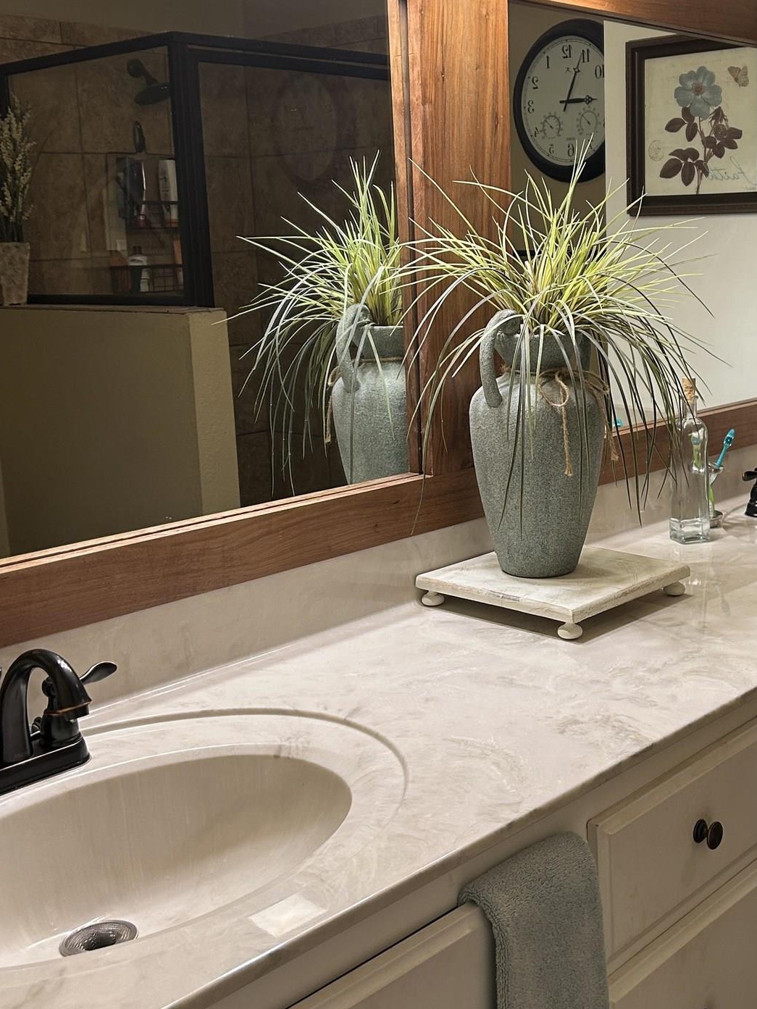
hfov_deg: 33.1
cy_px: 487
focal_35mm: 43
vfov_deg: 43.8
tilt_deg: -11.2
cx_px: 546
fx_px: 1254
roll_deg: +0.9
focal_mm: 5.7
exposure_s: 1/120
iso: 100
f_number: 1.5
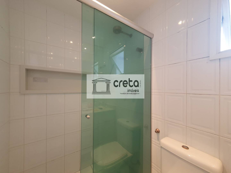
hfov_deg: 106.2
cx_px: 116
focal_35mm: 13
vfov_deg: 89.9
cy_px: 86
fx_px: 87
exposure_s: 1/60
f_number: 2.2
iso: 160
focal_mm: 1.8
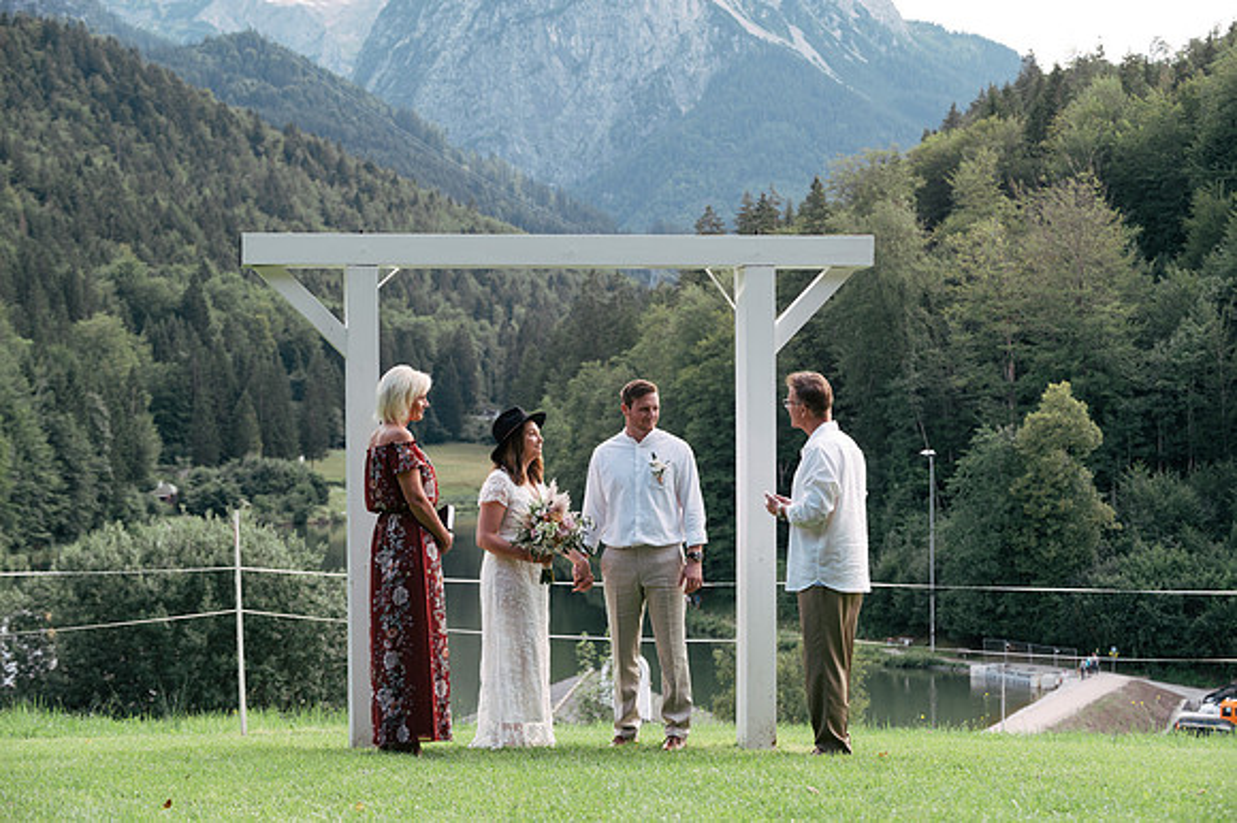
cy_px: 412
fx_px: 2576
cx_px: 618
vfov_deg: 18.2
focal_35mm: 75
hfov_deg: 27.0
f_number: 5.6
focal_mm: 75
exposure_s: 1/200
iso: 320
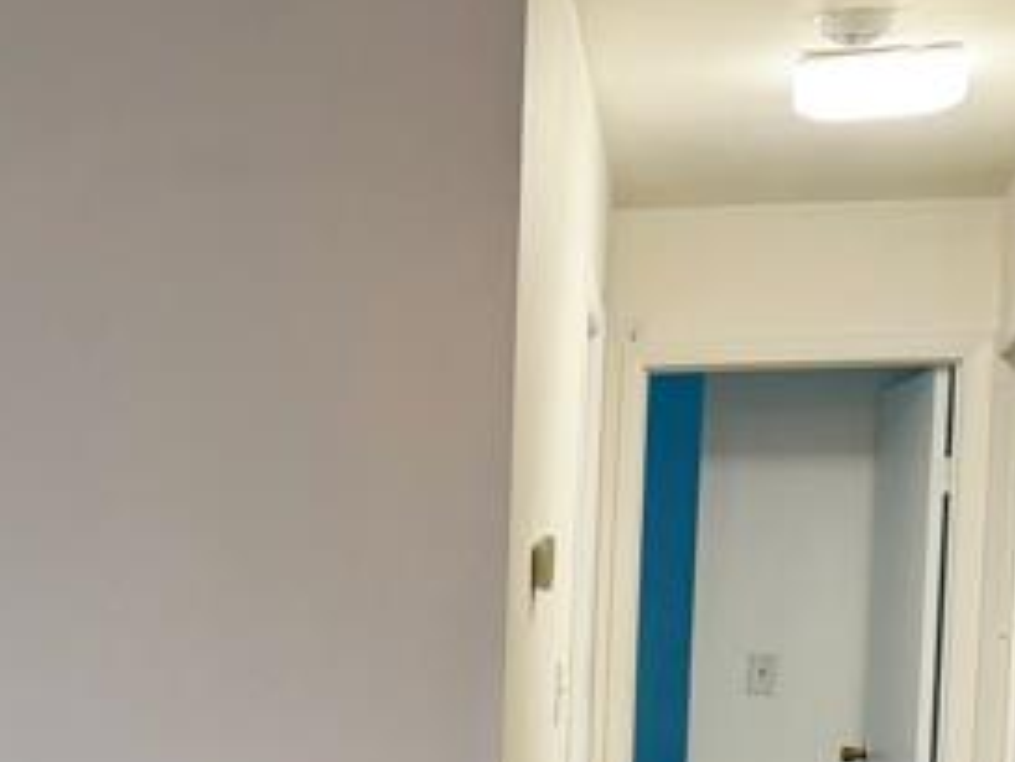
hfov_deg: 21.1
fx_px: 2640
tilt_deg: -5.1
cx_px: 41
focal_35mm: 90
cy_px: 877
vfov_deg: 15.9
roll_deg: -0.6
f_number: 1.78
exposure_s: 1/60
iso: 125
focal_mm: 6.76
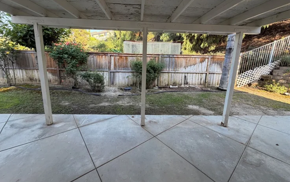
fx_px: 119
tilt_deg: -10.5
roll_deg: -1.7
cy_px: 80
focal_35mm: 15
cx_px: 144
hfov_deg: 101.5
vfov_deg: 74.5
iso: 80
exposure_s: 1/121
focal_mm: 2.22
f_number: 2.2
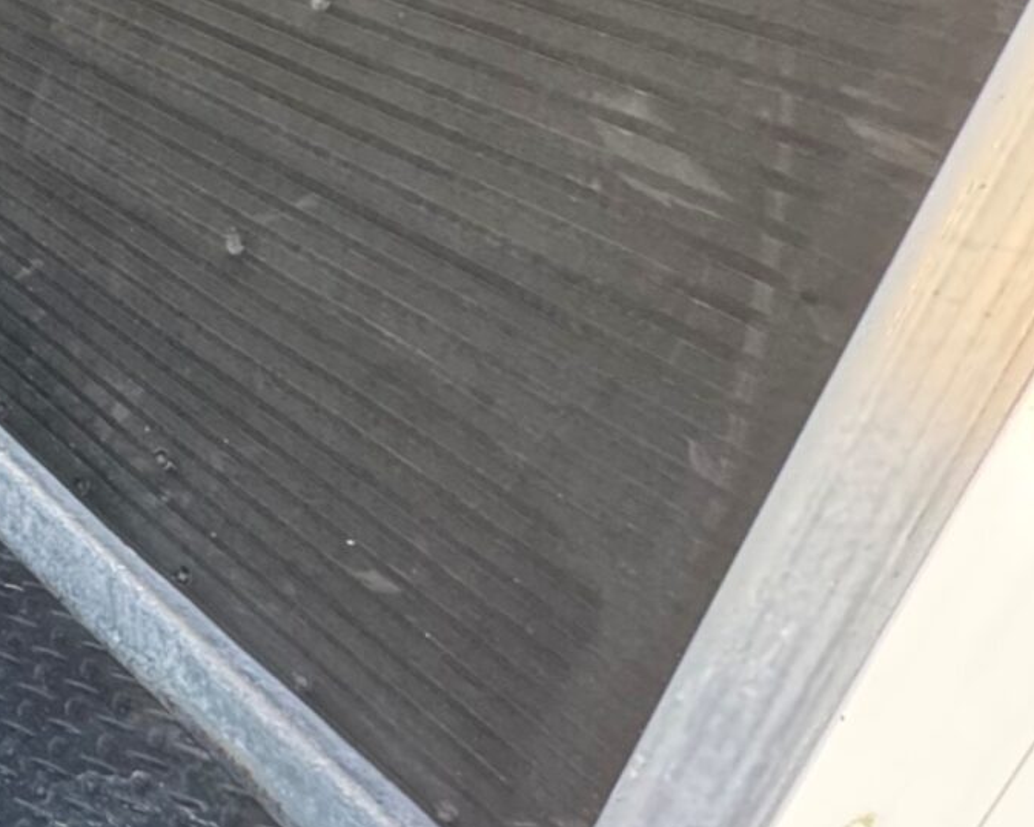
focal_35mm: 52
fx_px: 1591
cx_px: -902
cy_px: 172
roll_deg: -1.1
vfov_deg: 28.5
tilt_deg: -25.2
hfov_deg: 21.0
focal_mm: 2.22
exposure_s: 1/99
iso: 250
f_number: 2.2
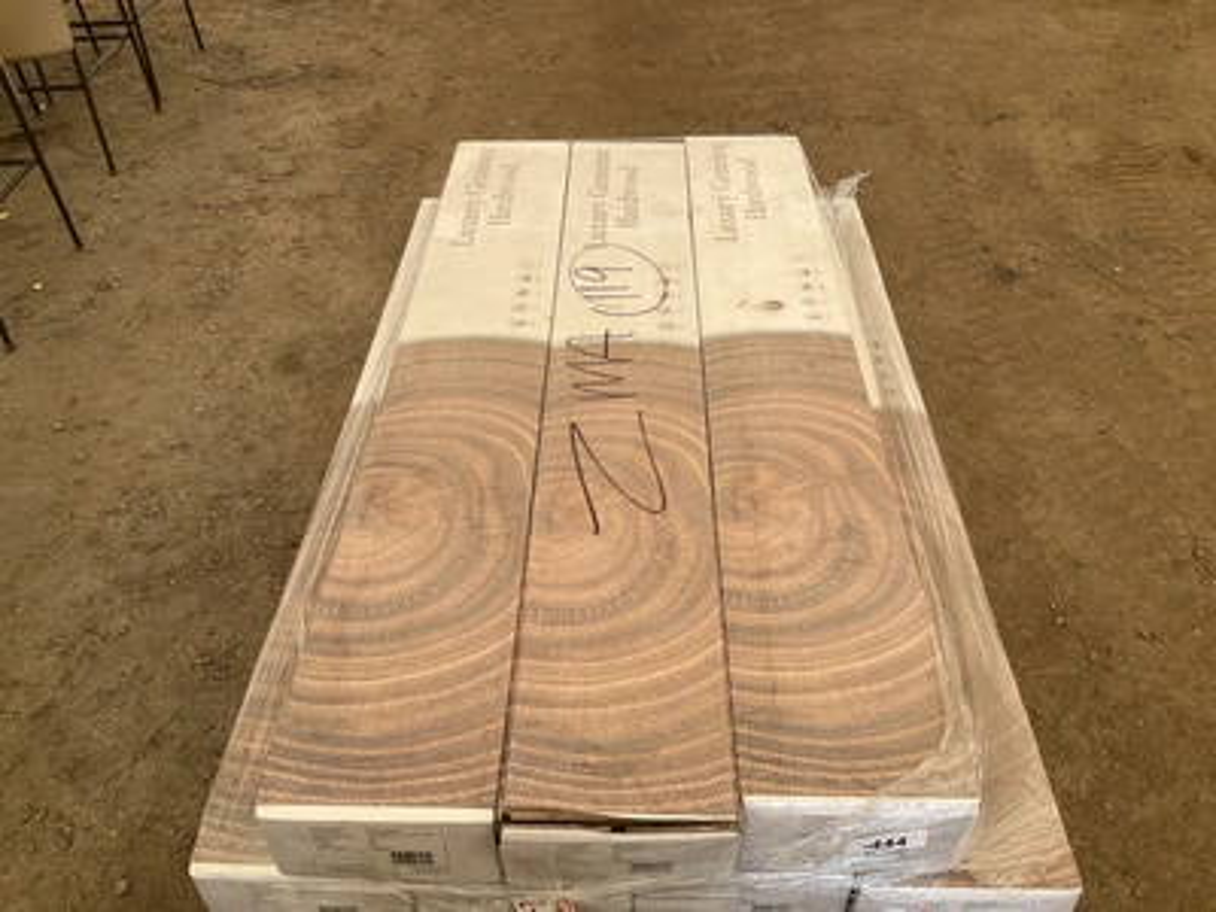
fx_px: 1019
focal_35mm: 29
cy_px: 456
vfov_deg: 48.2
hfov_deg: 61.7
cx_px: 608
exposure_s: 1/274
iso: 25
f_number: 1.8
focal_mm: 3
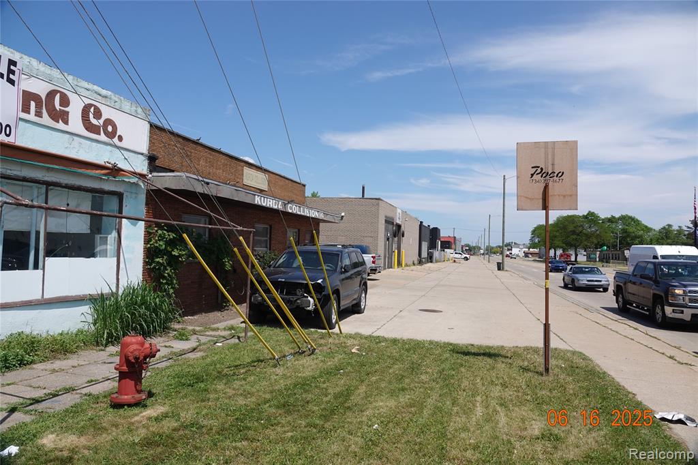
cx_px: 349
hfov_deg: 73.8
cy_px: 232
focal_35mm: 24
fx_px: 465
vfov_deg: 53.1
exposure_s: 1/1000
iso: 100
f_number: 4
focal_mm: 8.8
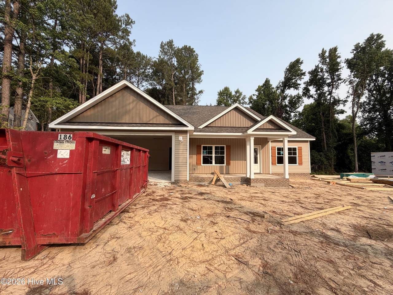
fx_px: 159
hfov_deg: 102.1
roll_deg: -0.9
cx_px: 196
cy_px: 148
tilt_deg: +3.9
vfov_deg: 85.7
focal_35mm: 14
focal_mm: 2.22
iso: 32
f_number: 2.2
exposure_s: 1/770
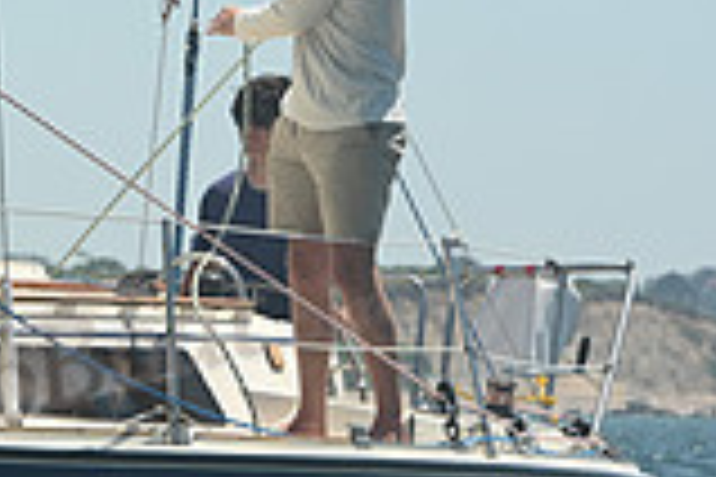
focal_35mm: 600
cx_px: -477
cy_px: 200
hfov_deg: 3.4
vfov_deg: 2.3
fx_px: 11932
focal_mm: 165
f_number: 10
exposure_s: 1/1000
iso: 320
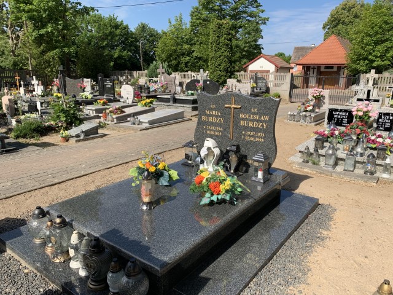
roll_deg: -0.5
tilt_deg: -13.8
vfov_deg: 53.1
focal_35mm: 26
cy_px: 148
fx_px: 295
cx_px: 196
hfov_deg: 67.3
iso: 25
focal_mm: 4.25
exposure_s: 1/2208
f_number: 1.8
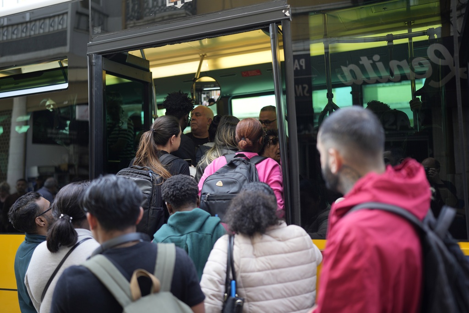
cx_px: 234
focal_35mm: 35
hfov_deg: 54.4
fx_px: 456
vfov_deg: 37.9
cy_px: 156
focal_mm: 35
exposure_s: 1/400
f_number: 1.4
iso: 125
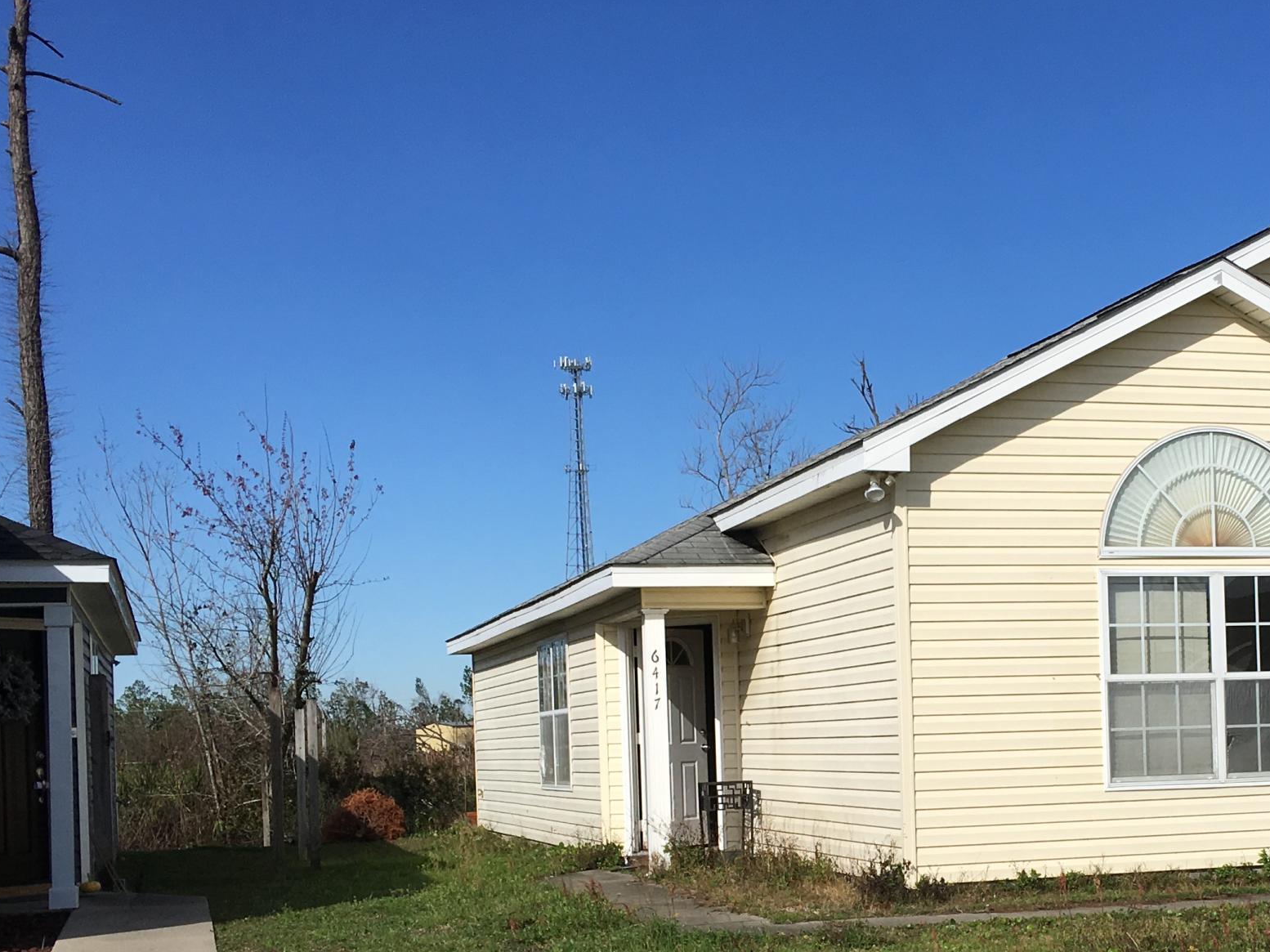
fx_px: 2054
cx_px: 965
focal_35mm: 56
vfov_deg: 25.7
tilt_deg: +0.9
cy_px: 747
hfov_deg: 33.6
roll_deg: +1.4
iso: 25
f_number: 2.2
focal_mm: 4.15
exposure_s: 1/2849
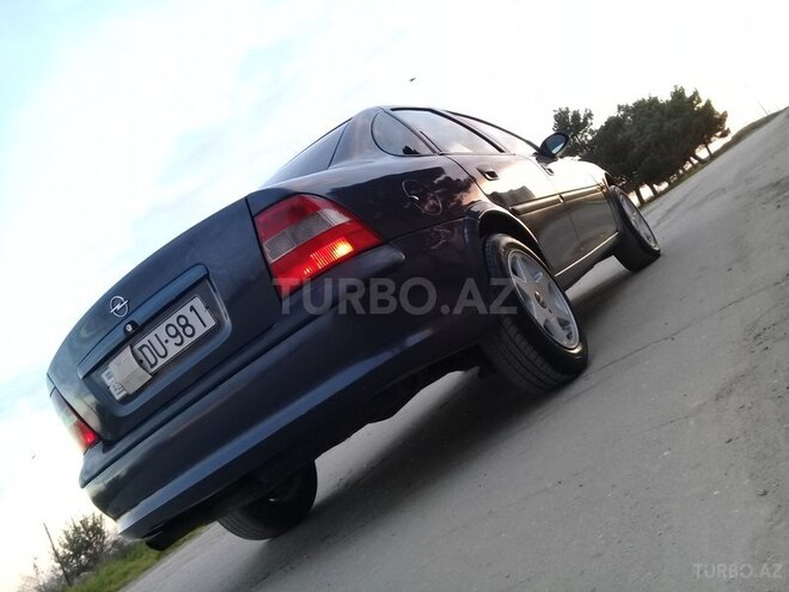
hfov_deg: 58.4
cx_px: 394
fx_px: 707
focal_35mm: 31
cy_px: 296
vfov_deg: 45.4
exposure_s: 1/50
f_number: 2.2
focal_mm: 3.3
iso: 64
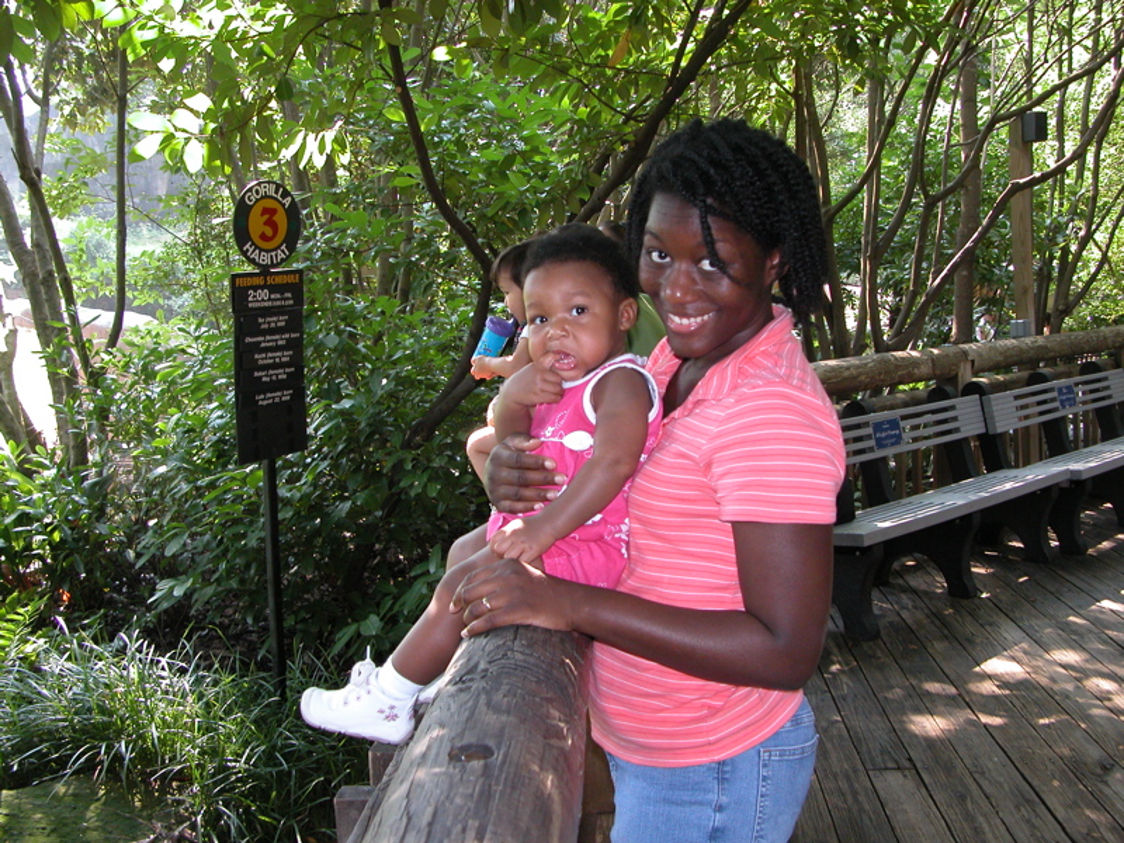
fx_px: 1136
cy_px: 422
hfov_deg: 52.6
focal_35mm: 35
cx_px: 562
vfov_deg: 40.7
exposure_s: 1/60
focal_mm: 8.9
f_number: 2.8
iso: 200
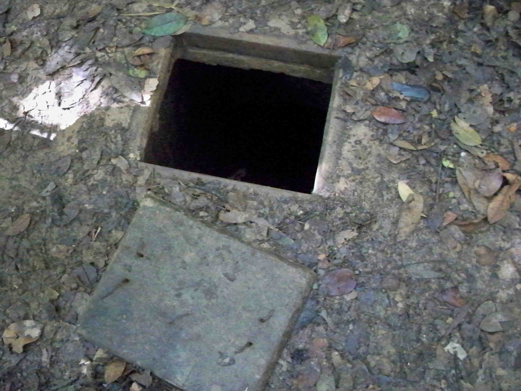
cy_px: 196
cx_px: 260
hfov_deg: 52.6
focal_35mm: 35
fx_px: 527
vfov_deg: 40.7
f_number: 3.1
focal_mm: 6.3
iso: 3200
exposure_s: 1/60
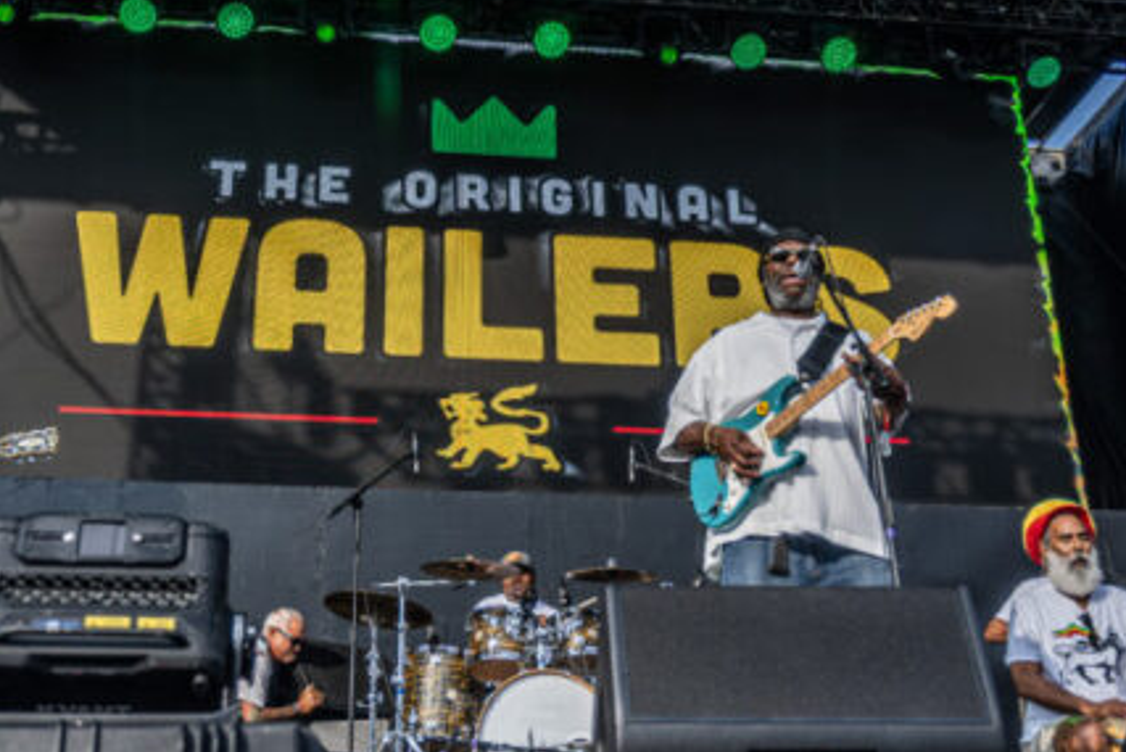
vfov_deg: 26.4
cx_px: 461
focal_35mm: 51
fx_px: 1596
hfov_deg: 38.7
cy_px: 268
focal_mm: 34
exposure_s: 1/1600
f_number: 4.5
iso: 400
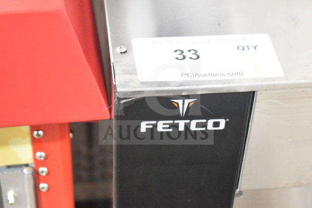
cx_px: 156
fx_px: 715
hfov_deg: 24.6
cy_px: 104
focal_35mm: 82
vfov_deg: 16.6
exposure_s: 1/100
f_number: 5.6
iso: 9000
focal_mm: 55
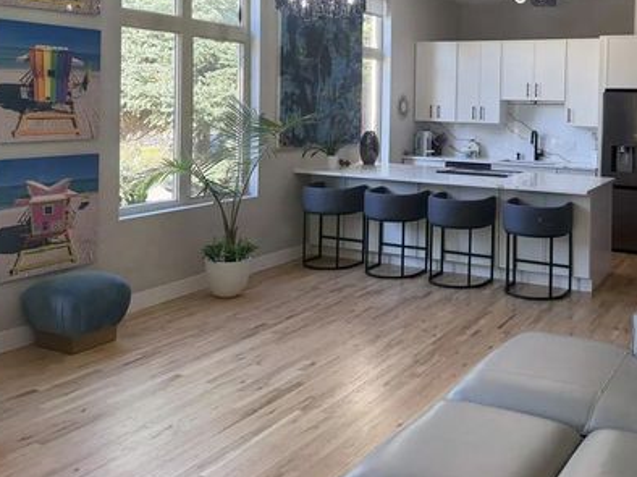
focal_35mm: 39
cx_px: 443
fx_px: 717
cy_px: 108
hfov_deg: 46.8
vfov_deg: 35.8
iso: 125
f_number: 1.78
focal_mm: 6.76
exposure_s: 1/143
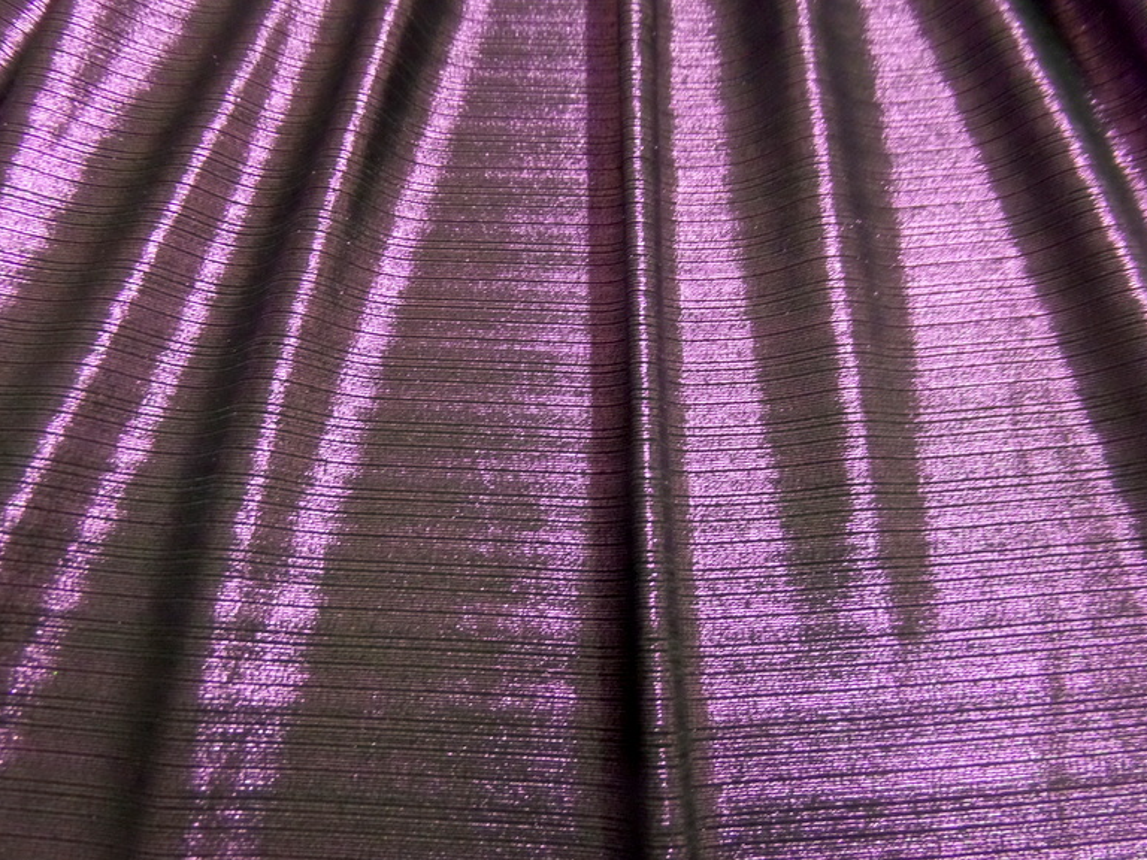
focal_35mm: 25
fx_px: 828
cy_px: 431
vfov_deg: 54.9
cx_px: 572
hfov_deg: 69.4
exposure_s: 1/20
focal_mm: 4
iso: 800
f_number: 3.2
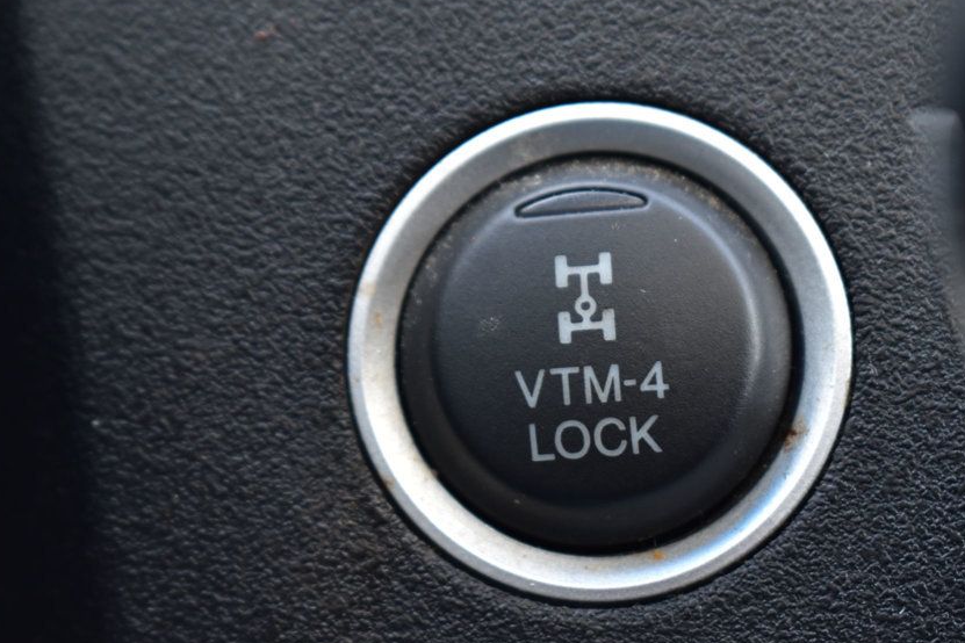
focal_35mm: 102
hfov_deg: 20.1
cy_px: 347
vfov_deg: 13.5
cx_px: 581
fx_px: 2724
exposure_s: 1/20
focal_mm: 55
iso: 400
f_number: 6.3
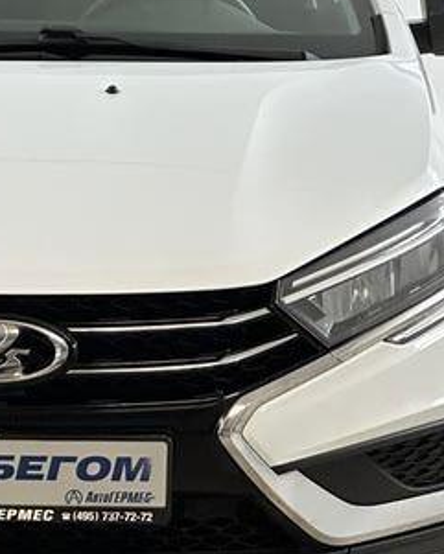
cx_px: -18
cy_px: 209
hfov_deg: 6.8
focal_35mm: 225
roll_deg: -0.8
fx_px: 3694
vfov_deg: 8.6
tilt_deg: -5.6
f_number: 2.8
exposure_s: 1/100
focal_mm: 9
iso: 250
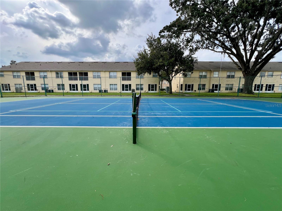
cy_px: 106
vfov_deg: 89.9
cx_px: 141
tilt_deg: -8.5
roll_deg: +0.4
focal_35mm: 13
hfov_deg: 106.2
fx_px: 106
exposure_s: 1/612
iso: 32
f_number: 1.8
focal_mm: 1.57
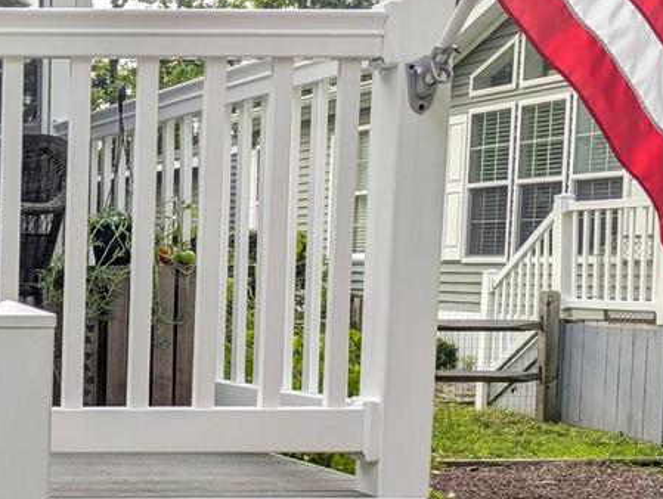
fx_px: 1477
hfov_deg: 22.0
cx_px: -266
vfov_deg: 19.0
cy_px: 405
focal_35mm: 77
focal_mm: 6.81
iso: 36
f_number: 1.85
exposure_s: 1/365
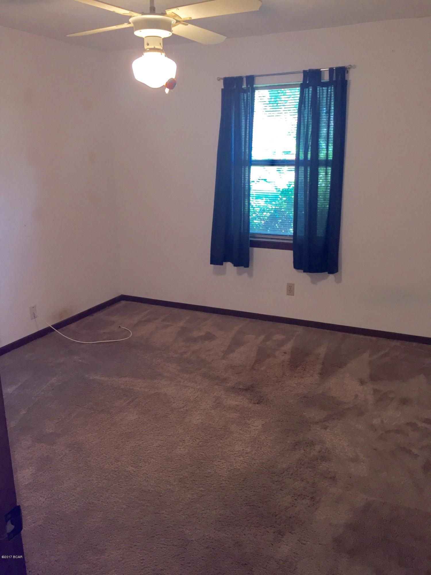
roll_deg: +0.1
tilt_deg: -16.1
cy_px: 288
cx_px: 216
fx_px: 481
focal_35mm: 29
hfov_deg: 48.2
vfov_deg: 61.7
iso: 64
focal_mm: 4.15
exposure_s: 1/30
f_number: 2.2
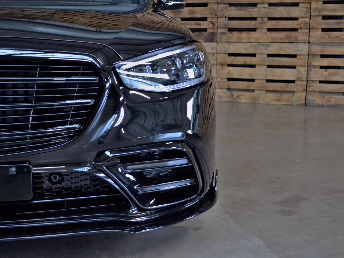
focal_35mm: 53
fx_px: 527
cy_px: 128
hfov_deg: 36.2
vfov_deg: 27.5
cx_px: 163
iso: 3200
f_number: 4.8
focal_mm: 32
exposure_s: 1/25
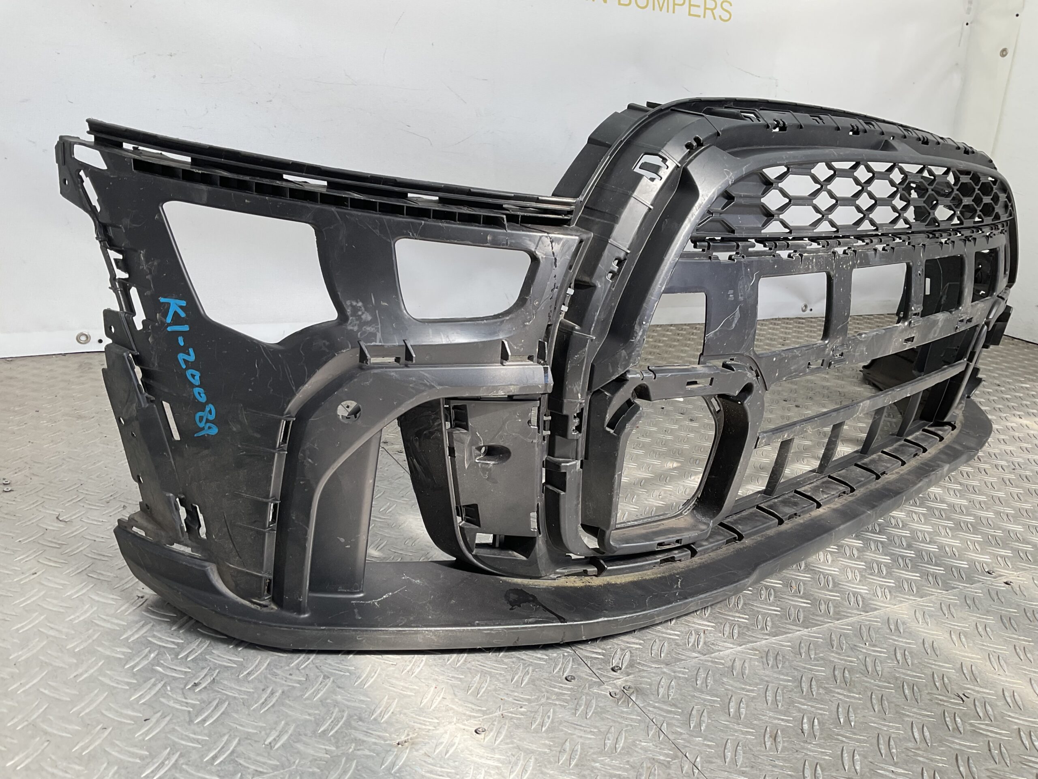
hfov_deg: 61.7
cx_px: 519
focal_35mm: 29
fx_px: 870
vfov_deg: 48.2
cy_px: 390
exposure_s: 1/216
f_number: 1.8
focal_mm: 3
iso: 16
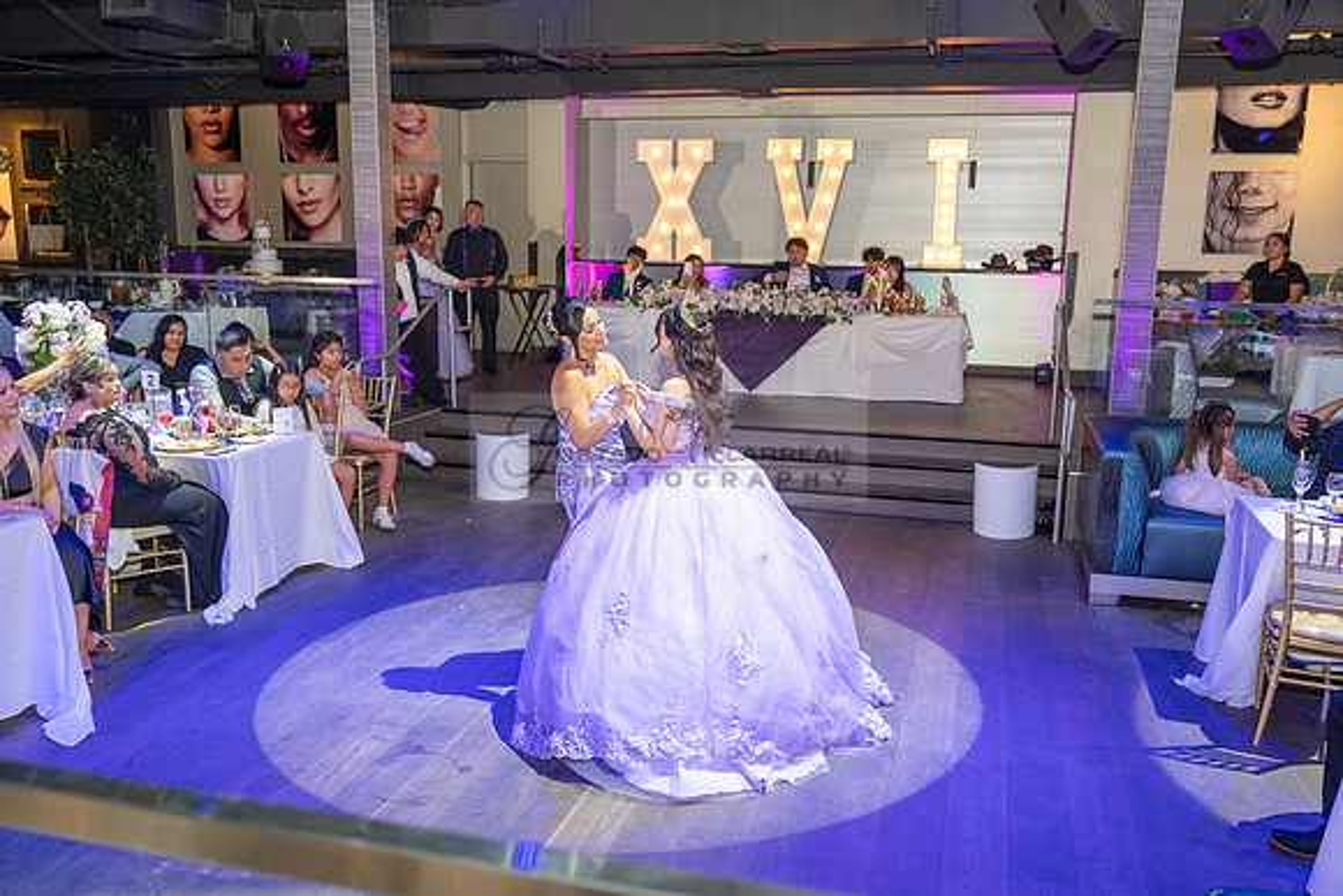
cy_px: 448
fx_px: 1157
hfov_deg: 60.3
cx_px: 672
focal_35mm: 31
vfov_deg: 42.3
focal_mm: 31
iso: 1000
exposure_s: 1/125
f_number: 3.5
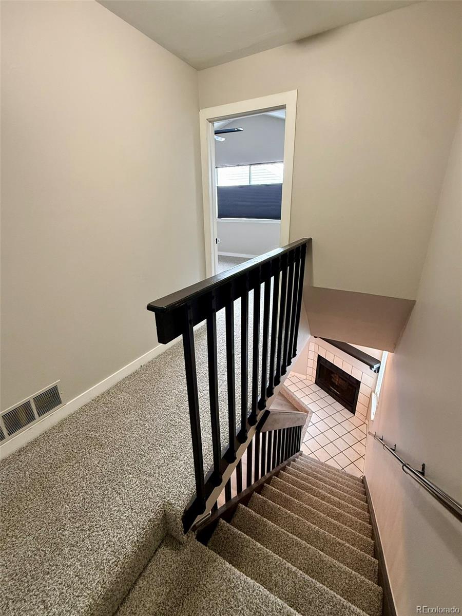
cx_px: 231
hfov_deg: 85.7
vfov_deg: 102.1
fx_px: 249
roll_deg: +1.2
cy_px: 308
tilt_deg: -22.7
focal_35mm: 14
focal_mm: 2.22
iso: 400
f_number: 2.2
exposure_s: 1/60
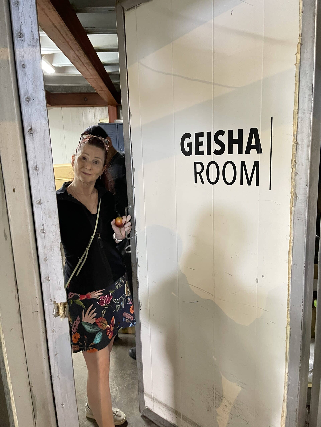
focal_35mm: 26
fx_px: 321
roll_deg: +1.8
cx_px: 160
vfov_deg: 67.3
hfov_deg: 53.1
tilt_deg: -10.8
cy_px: 214
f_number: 1.6
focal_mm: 5.1
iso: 640
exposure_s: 1/40
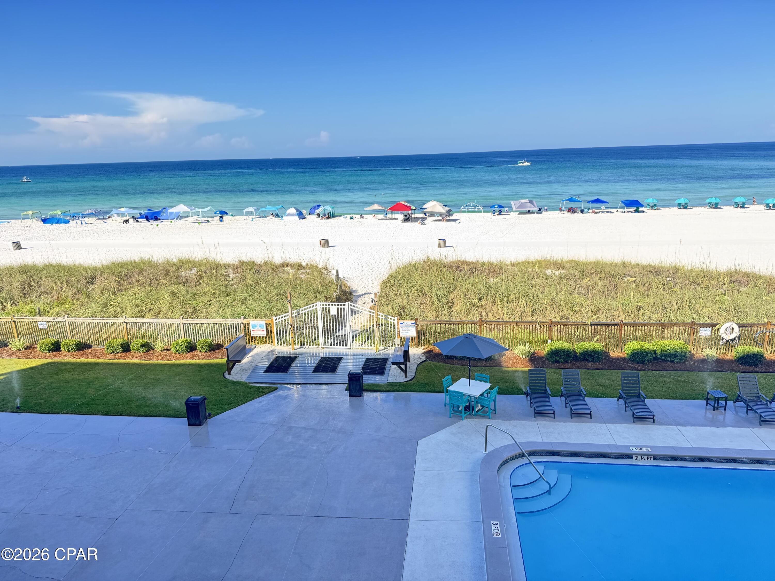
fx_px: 537
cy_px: 290
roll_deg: +2.1
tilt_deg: -14.8
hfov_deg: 71.6
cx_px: 388
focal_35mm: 24
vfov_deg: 56.8
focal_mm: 6.76
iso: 80
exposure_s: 1/510
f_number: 1.78
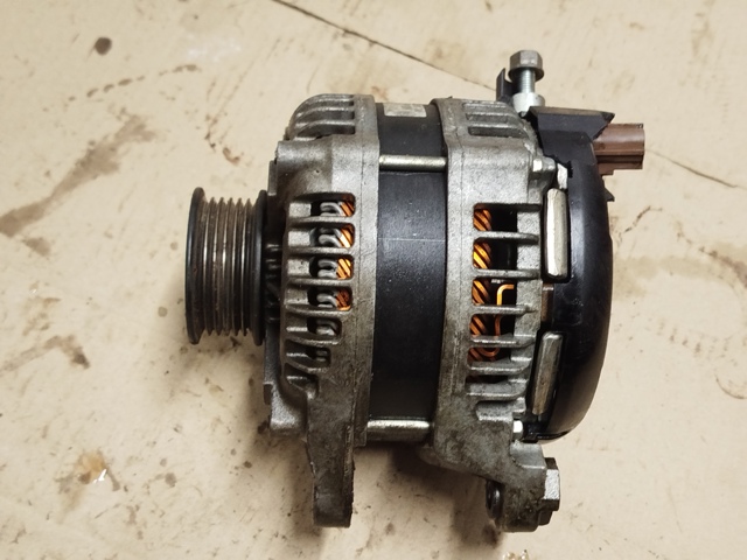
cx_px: 374
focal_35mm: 48
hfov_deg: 39.7
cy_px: 280
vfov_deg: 30.3
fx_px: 1036
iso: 500
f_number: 1.7
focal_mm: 5.31
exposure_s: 1/33
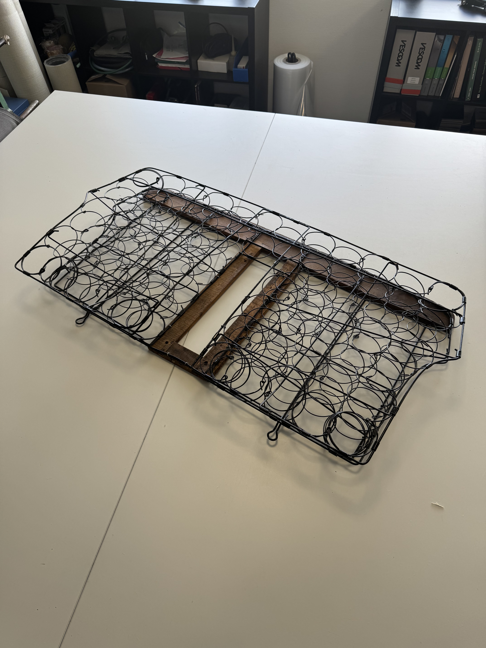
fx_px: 449
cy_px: 324
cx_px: 243
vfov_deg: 71.6
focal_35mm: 24
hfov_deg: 56.8
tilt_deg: -51.4
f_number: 1.78
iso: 64
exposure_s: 1/210
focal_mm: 6.76
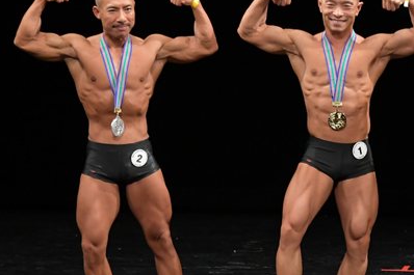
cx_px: 319
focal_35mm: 467
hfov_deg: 4.4
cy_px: 156
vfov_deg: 2.9
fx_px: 5368
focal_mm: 160
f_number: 5.6
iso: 2500
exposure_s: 1/400
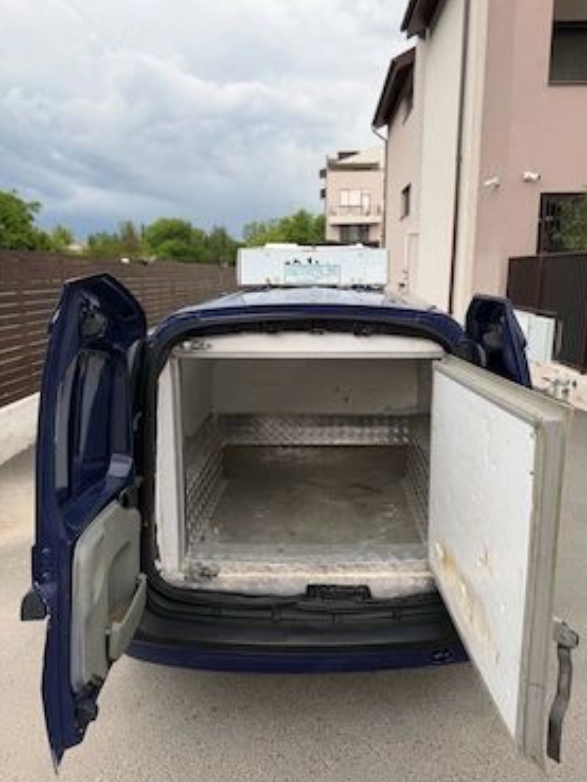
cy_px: 403
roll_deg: +0.1
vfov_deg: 67.3
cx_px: 316
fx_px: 588
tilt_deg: -12.5
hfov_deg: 53.0
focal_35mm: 26
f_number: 1.78
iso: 80
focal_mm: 6.76
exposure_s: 1/813
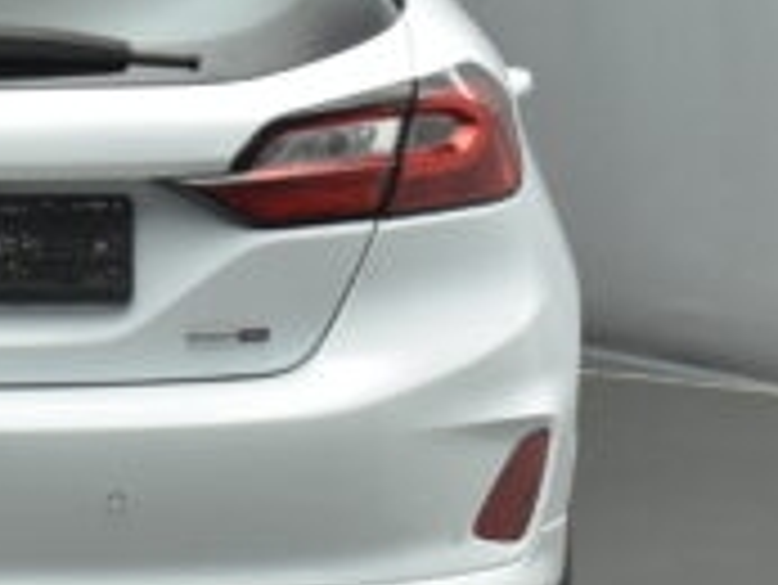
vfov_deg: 6.1
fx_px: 5465
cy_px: 245
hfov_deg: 8.1
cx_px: -72
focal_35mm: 243
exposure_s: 1/125
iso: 1600
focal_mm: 38
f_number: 4.8
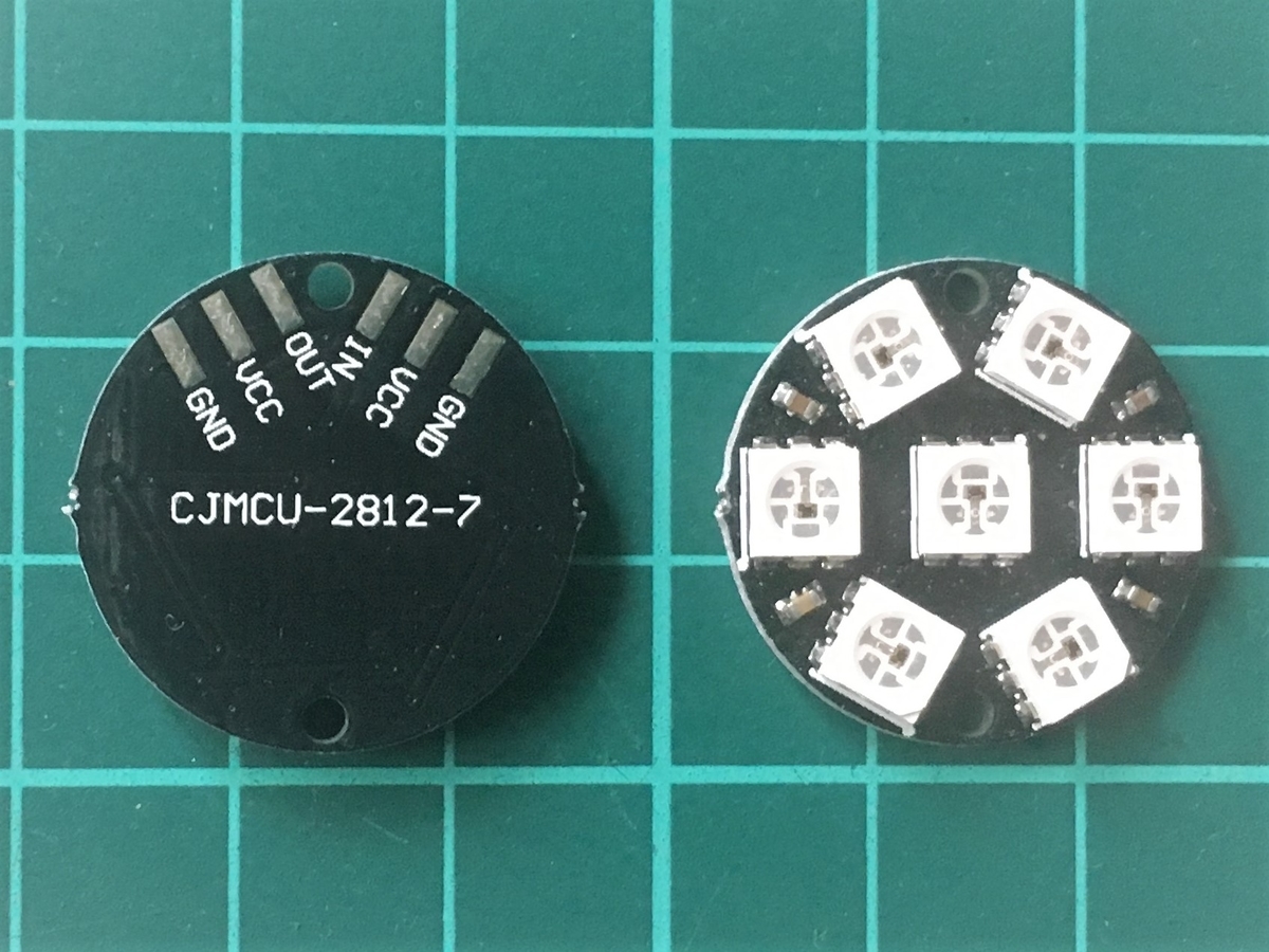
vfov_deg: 48.2
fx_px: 1063
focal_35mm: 29
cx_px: 634
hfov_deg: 61.7
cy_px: 476
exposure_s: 1/20
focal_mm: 4.15
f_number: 2.2
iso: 200
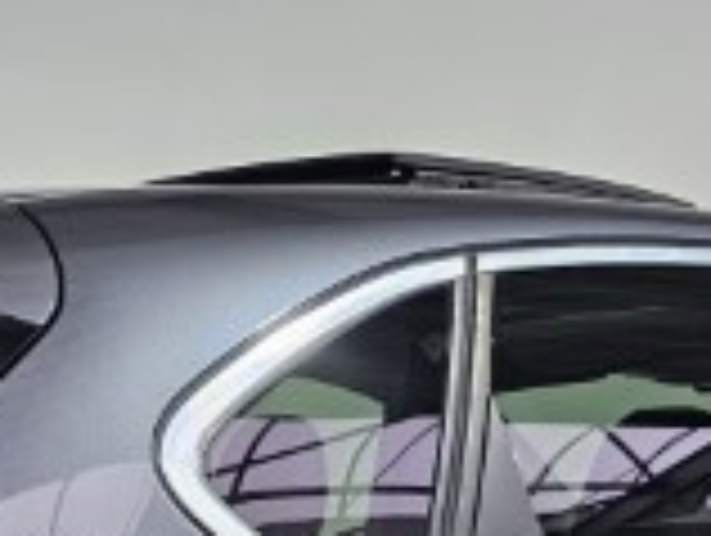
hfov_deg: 20.9
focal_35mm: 93
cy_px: 959
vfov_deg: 14.1
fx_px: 1913
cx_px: 189
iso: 160
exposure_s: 1/100
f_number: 1.7
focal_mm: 6.3
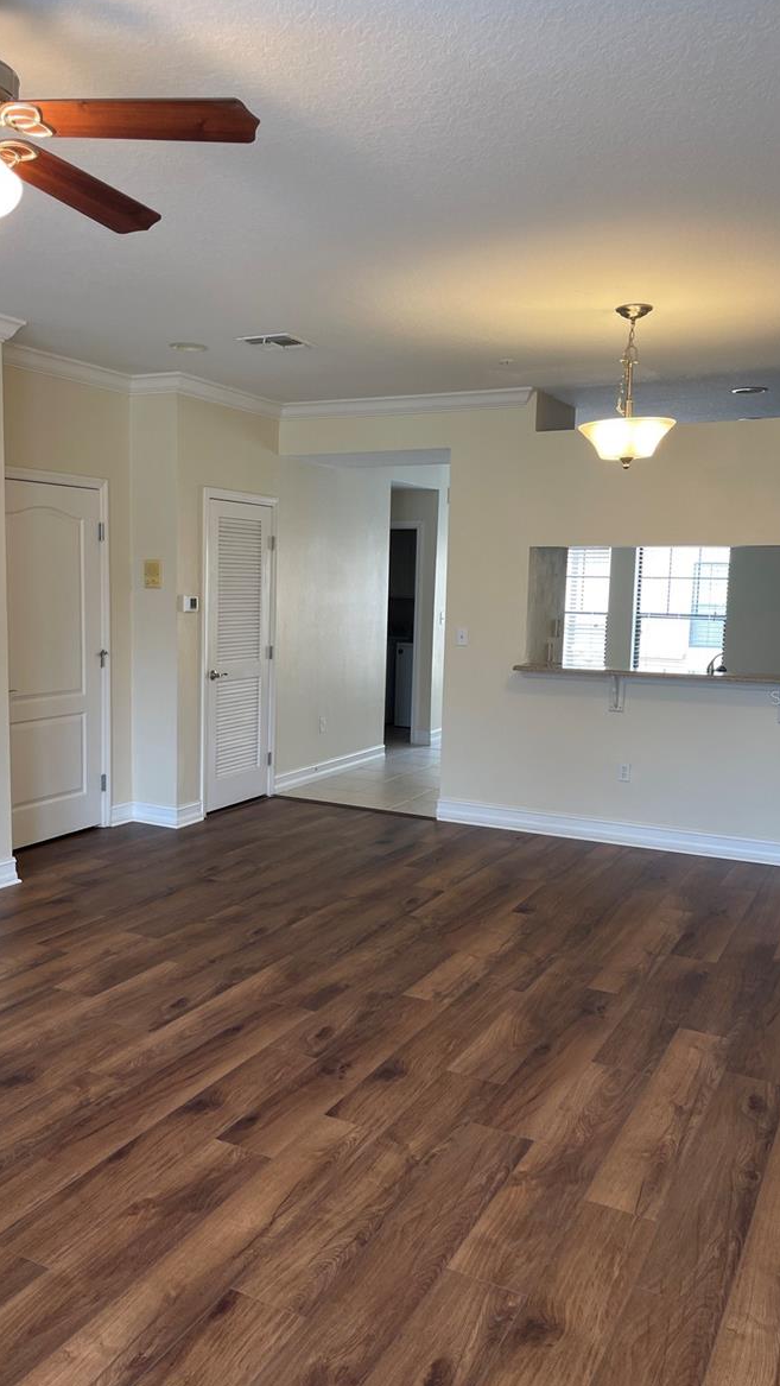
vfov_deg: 67.9
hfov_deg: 41.4
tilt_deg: -6.4
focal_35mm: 28
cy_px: 697
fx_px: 1029
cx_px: 321
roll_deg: -1.1
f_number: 1.6
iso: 100
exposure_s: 1/120
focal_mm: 5.1
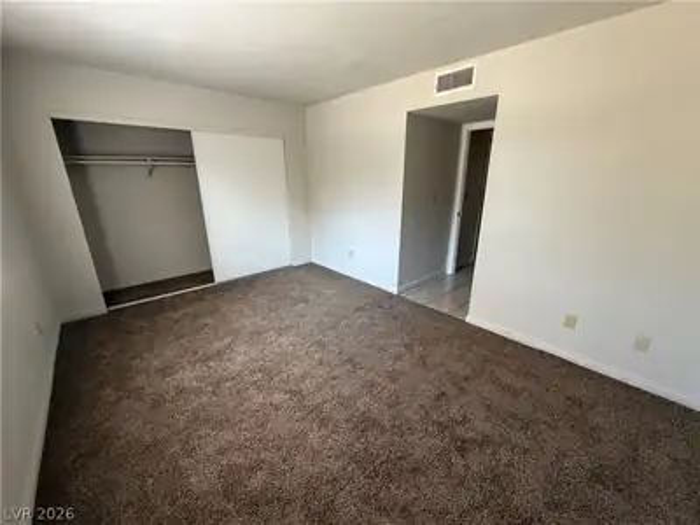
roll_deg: -0.2
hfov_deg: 102.1
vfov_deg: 85.7
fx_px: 283
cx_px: 350
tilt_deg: -17.1
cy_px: 262
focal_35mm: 14
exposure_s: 1/103
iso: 320
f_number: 2.2
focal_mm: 2.22
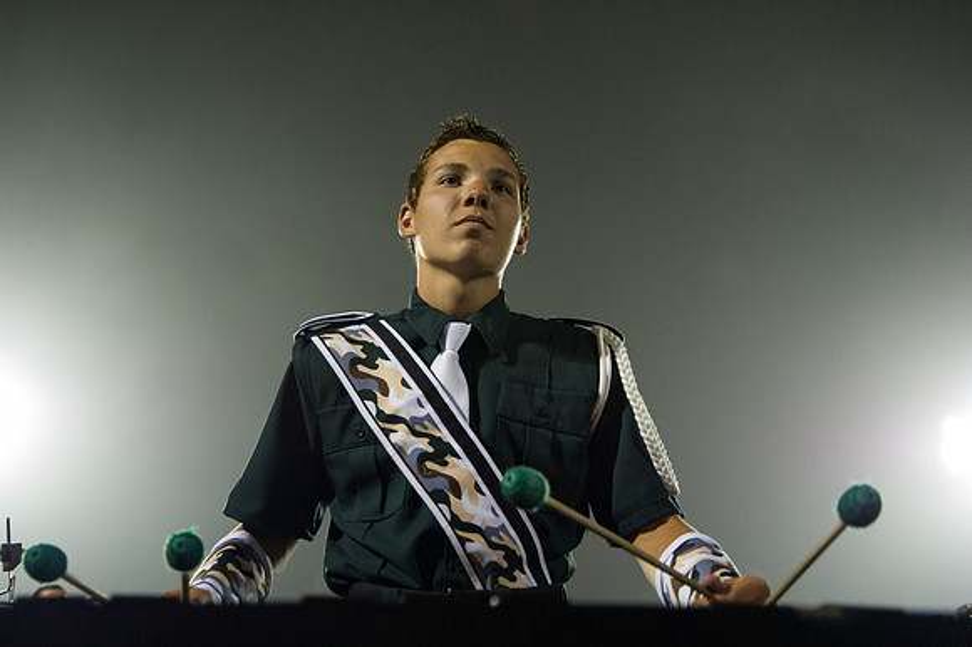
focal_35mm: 55
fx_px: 1484
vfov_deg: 24.6
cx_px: 486
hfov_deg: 36.3
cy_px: 324
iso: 12800
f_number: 5
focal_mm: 55
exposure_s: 1/125
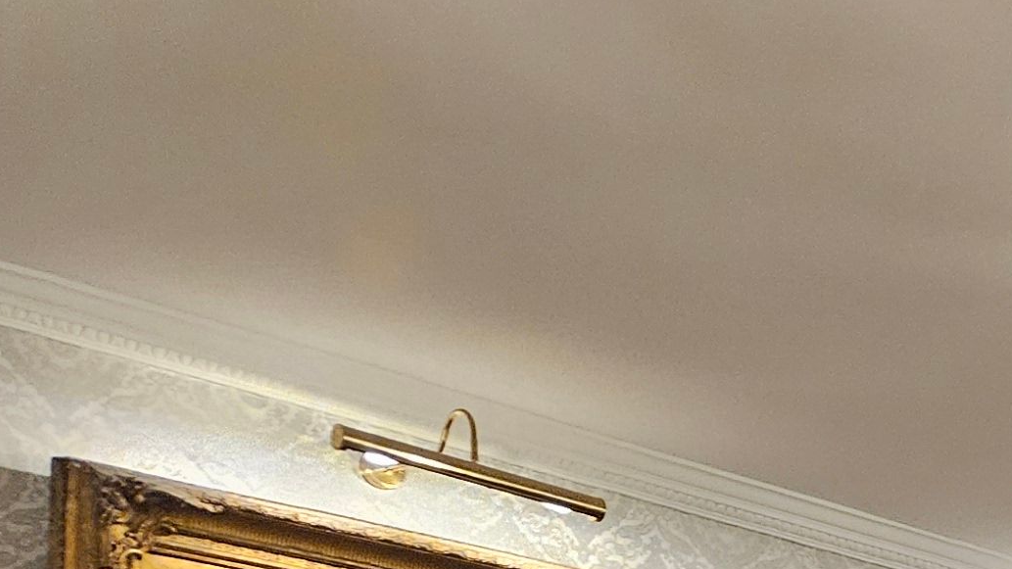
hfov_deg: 17.4
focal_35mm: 97
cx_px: 1887
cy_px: 1401
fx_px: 2603
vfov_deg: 10.6
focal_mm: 5.4
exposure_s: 1/100
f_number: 1.8
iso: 1000
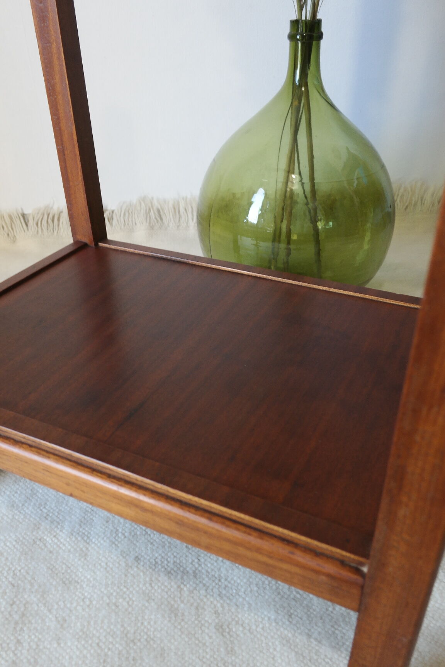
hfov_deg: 43.6
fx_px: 556
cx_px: 222
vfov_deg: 61.9
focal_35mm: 30
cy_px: 334
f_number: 5.6
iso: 800
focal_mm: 20
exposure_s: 1/25
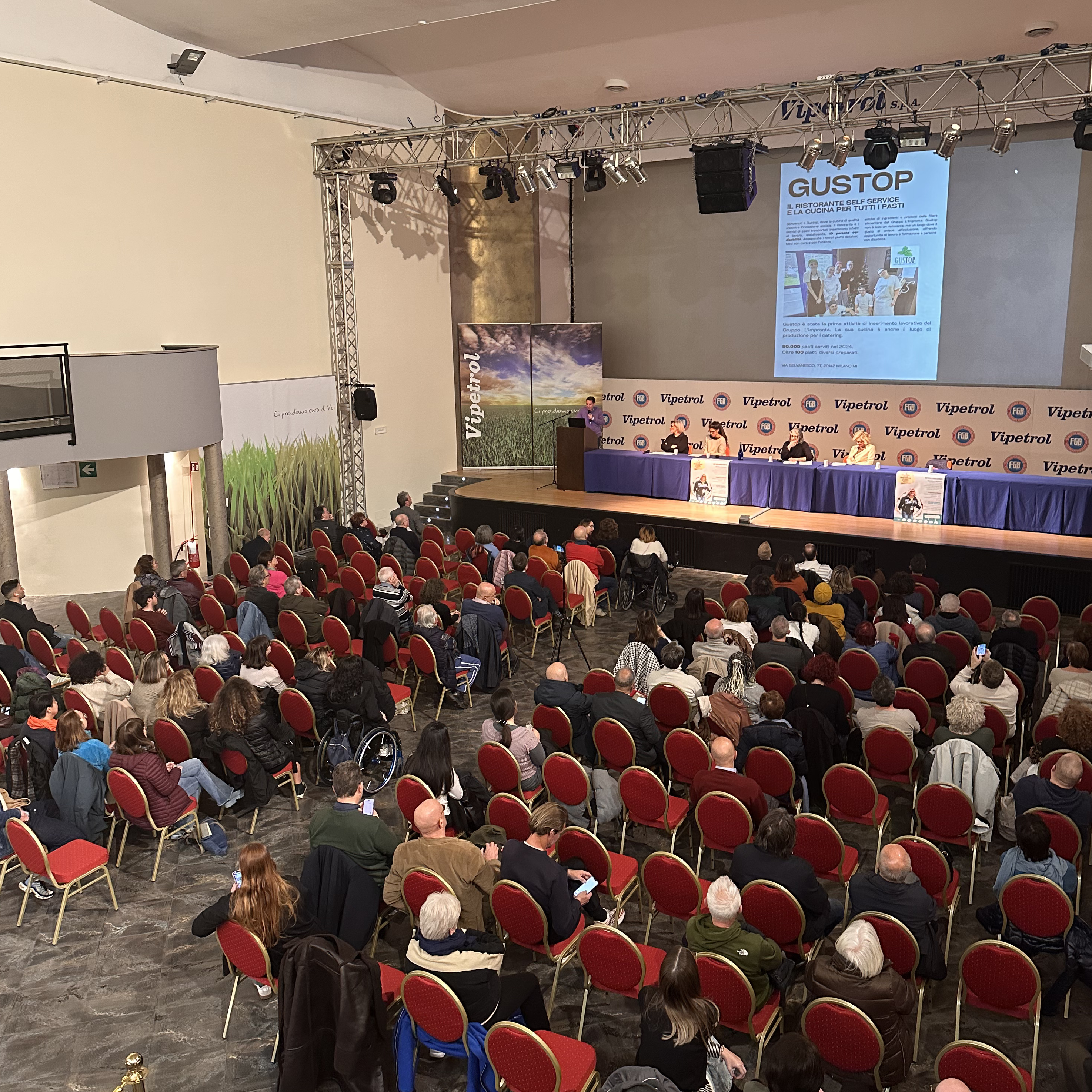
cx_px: 543
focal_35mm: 29
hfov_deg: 55.6
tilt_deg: -9.9
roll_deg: +0.0
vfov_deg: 55.5
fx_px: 1035
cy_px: 491
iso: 500
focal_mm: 6.86
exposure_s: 1/50
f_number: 1.78
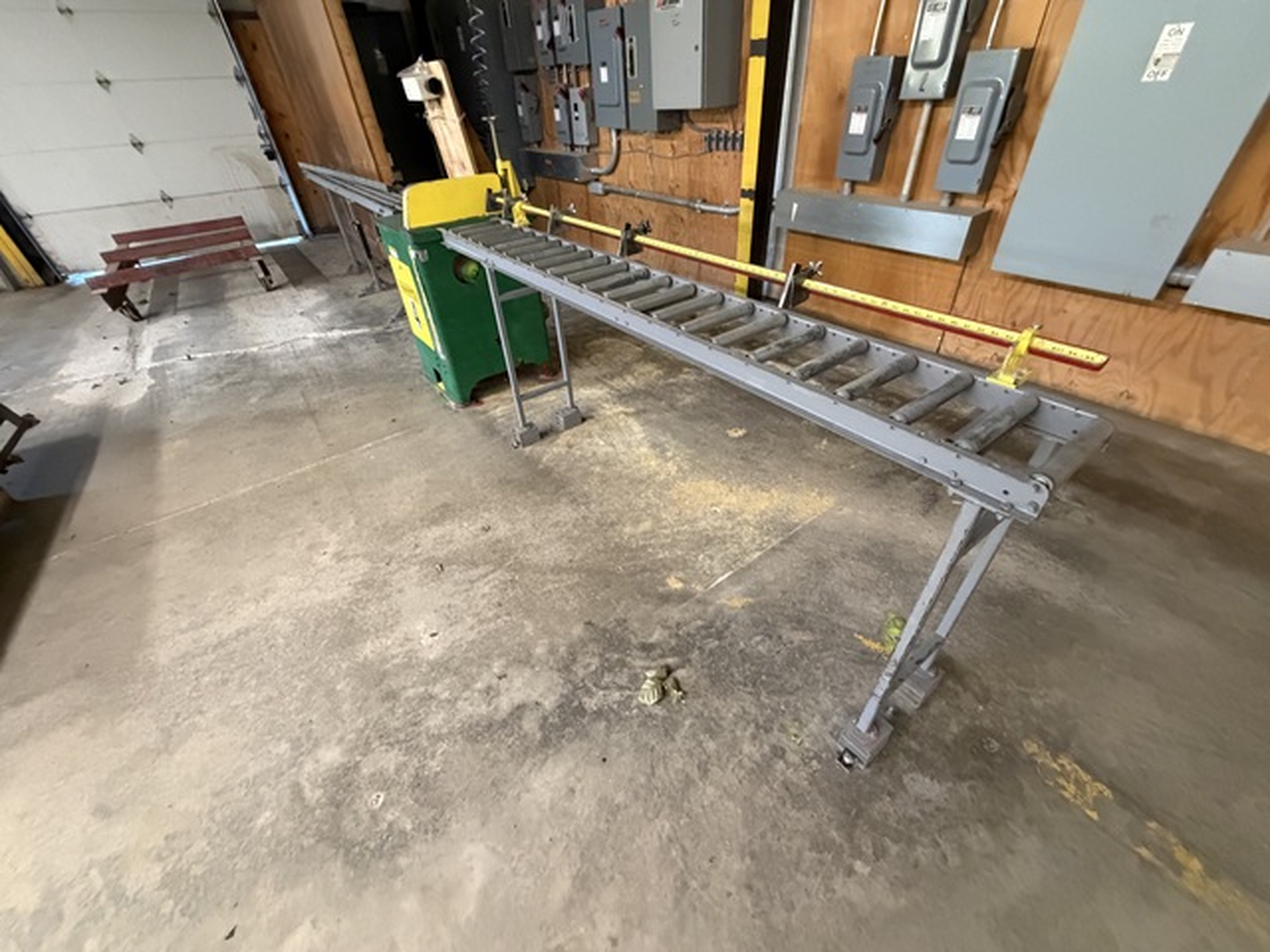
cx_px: 635
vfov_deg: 85.7
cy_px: 476
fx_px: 514
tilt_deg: -36.6
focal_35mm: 14
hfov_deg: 102.1
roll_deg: +4.6
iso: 800
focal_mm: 2.22
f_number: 2.2
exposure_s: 1/60
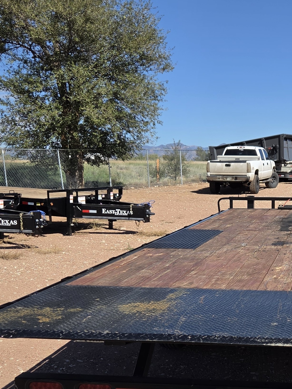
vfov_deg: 33.7
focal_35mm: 56
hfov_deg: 25.2
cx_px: 267
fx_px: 630
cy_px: 287
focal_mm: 5.4
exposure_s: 1/5397
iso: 80
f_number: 1.8
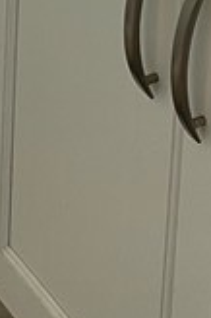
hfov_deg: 8.1
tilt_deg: -17.3
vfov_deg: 11.0
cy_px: -343
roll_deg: -2.9
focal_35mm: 169
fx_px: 1489
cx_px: 178
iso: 80
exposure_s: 1/60
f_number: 1.6
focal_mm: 4.2
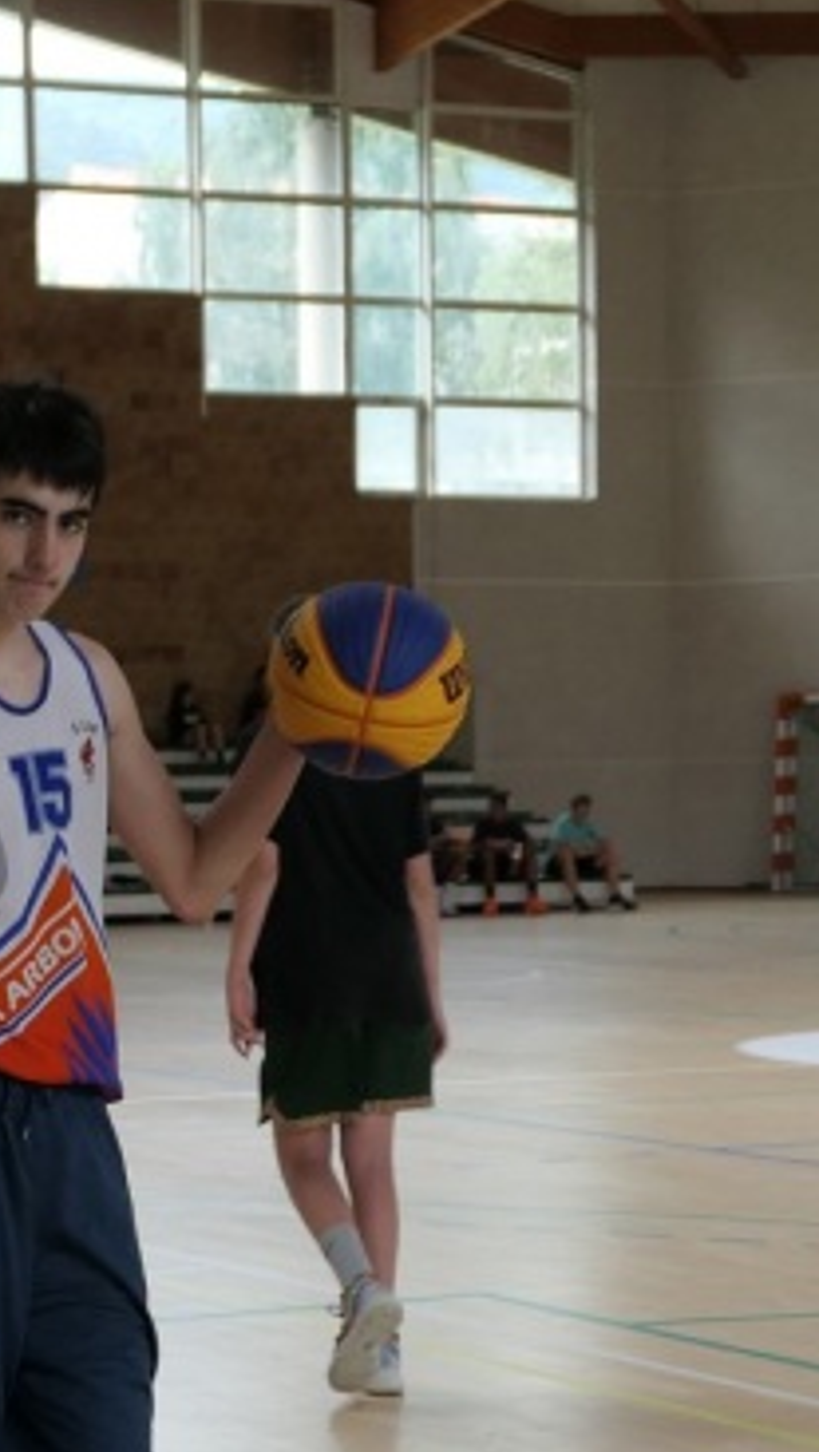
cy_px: 1001
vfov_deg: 20.8
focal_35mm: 102
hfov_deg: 11.6
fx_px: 3930
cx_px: -190
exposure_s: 1/500
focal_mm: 14.4
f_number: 2.8
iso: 500
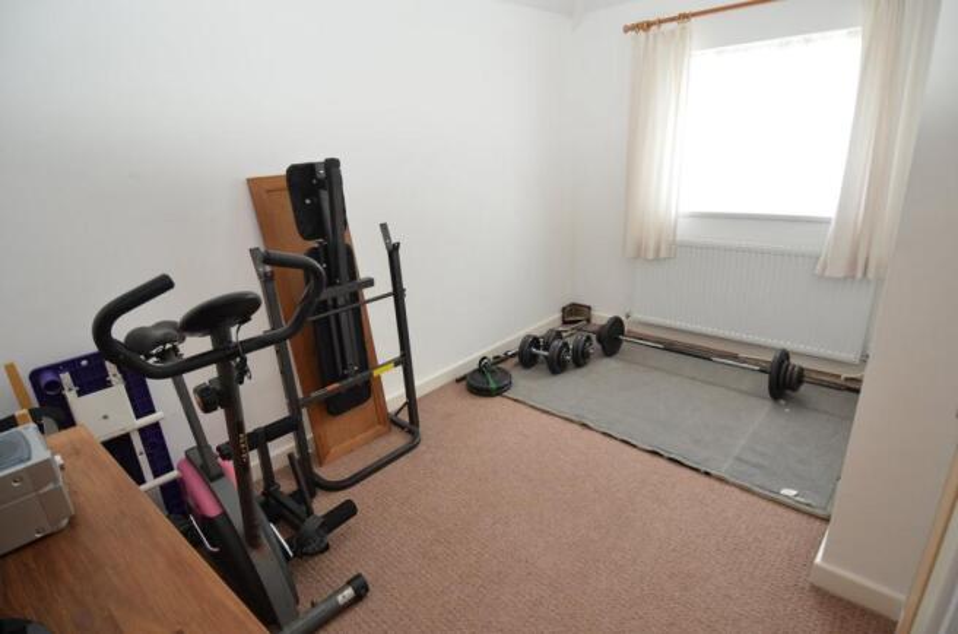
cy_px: 317
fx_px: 478
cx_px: 479
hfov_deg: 90.1
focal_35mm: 18
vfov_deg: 67.1
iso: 640
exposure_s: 1/60
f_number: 4
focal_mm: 12
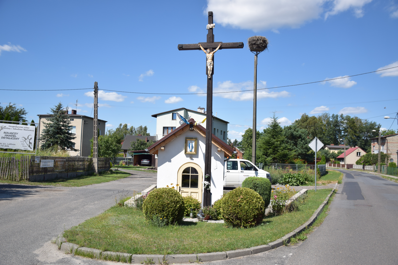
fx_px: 365
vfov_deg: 40.0
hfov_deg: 57.2
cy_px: 132
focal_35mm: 33
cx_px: 199
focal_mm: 22
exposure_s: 1/4000
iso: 400
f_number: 3.5
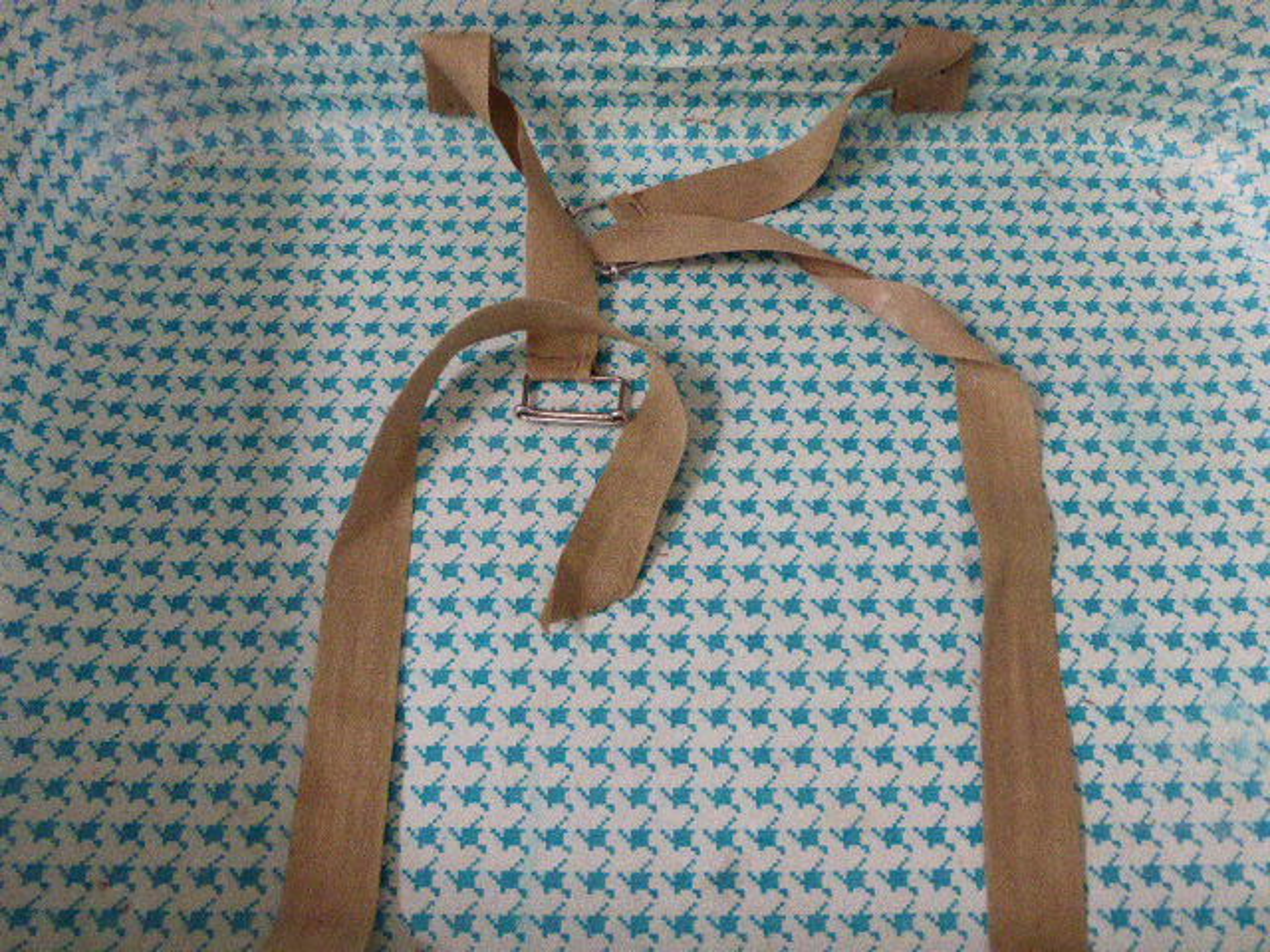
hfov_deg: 52.6
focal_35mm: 35
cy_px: 476
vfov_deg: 40.7
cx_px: 635
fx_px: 1284
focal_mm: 6.1
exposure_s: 1/125
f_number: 3.7
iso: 1600
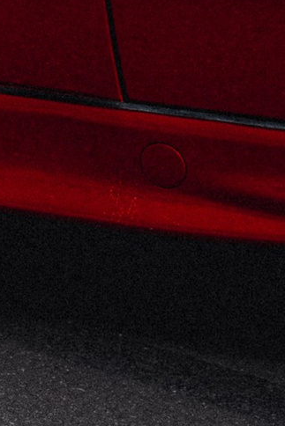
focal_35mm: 325
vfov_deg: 6.2
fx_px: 3856
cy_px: -454
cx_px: -364
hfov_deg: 4.2
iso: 200
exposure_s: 1/250
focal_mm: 41
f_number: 4.5
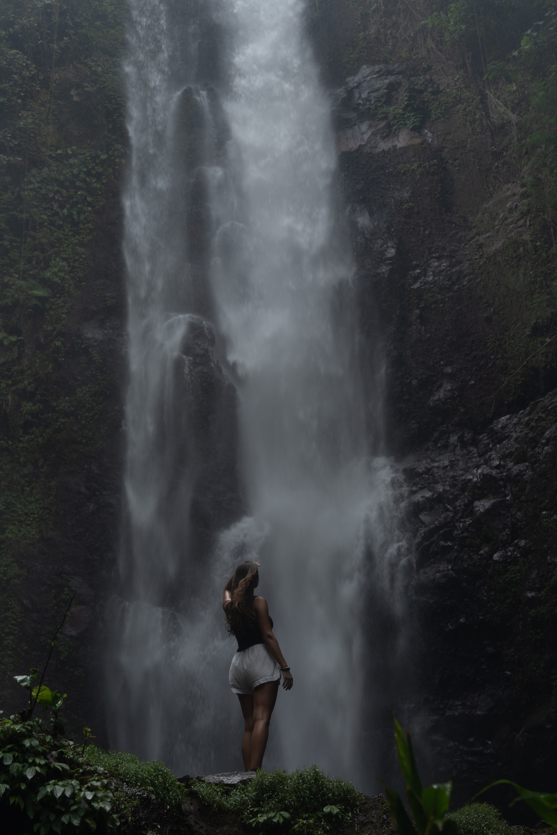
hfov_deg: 21.9
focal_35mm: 62
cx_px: 278
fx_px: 1439
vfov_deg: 32.4
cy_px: 418
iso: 250
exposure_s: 1/100
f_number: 5.6
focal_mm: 62
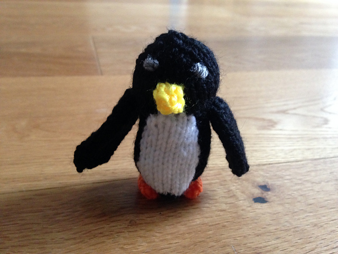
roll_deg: -3.6
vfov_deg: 42.9
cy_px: 127
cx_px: 169
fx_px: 322
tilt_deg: -28.7
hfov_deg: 55.4
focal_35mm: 33
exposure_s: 1/15
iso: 320
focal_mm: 4.12
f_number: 2.4
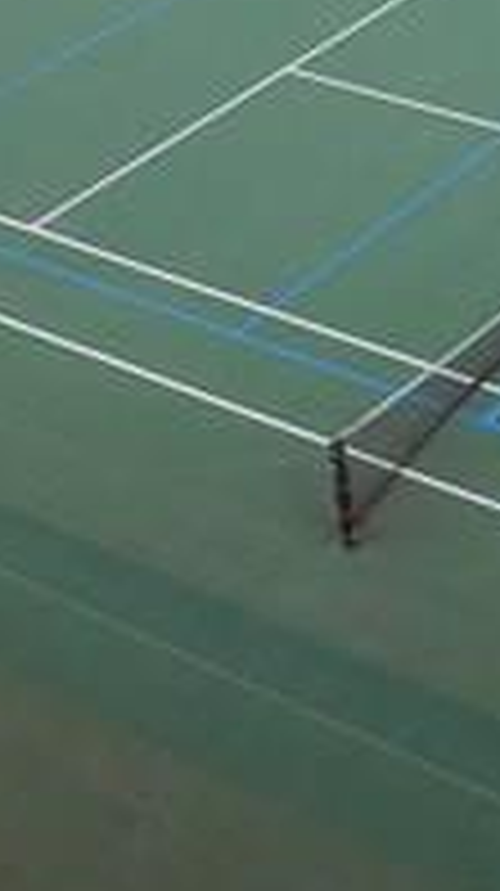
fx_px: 2079
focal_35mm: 88
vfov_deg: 23.5
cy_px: 72
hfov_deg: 13.0
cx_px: 748
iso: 125
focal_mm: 4.5
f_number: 3.4
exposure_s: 1/50
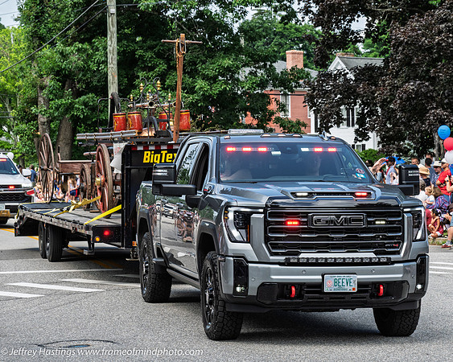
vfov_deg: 13.8
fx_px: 1497
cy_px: 153
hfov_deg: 17.2
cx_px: 270
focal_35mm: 112
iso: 500
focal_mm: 76
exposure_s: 1/500
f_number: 7.1
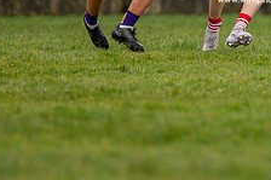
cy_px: -71
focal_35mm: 1088
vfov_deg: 1.3
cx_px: 272
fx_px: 8184
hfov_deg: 1.9
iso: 640
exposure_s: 1/1000
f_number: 2.8
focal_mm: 300
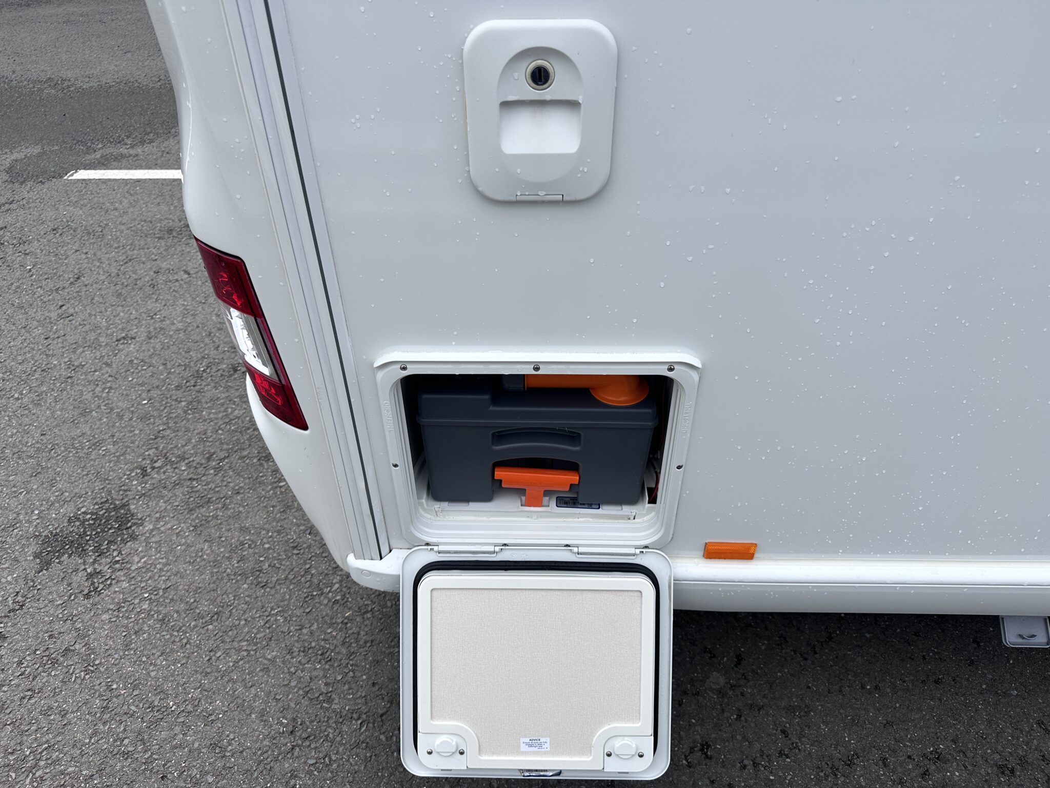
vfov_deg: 56.8
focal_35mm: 24
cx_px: 525
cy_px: 394
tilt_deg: -34.7
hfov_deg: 71.6
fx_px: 728
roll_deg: +1.2
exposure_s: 1/2660
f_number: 1.78
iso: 80
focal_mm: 6.86
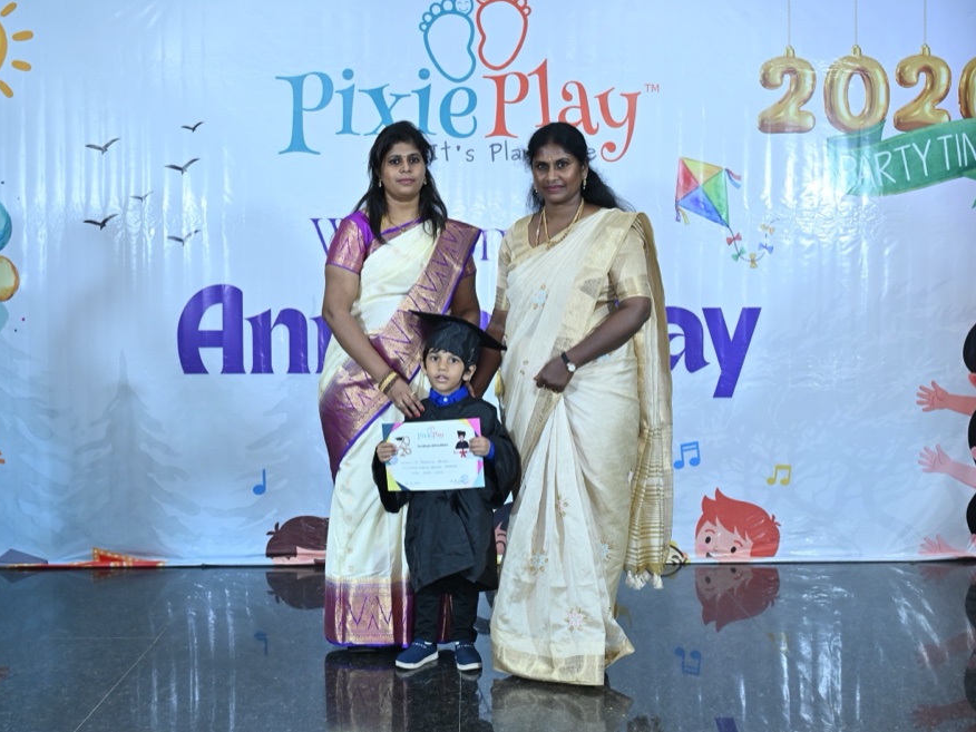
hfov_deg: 42.1
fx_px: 1269
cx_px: 481
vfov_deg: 32.2
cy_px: 362
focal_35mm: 45
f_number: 6.3
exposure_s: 1/160
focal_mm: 41
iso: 1250
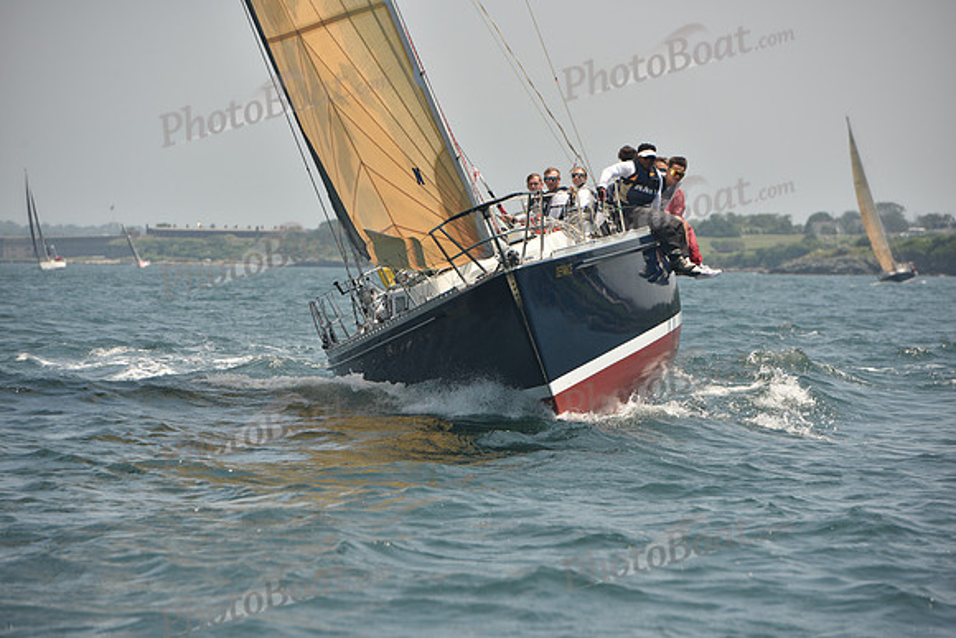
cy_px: 319
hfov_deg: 10.3
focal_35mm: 200
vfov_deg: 6.9
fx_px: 5312
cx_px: 478
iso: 250
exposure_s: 1/640
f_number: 6.3
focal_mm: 200
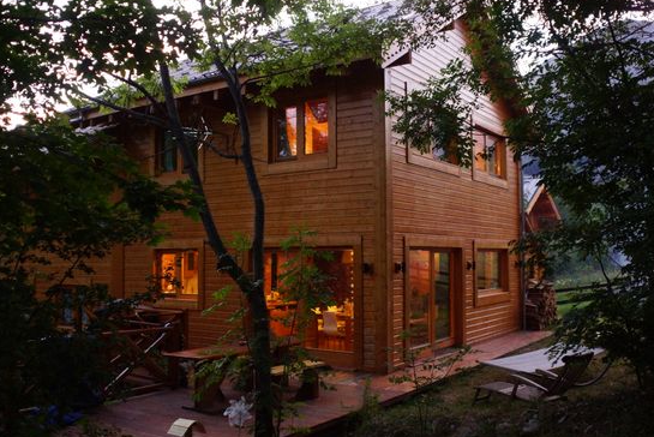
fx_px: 600
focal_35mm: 33
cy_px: 222
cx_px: 332
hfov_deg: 57.2
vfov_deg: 40.0
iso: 1600
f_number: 3.2
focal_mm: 20
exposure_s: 1/60
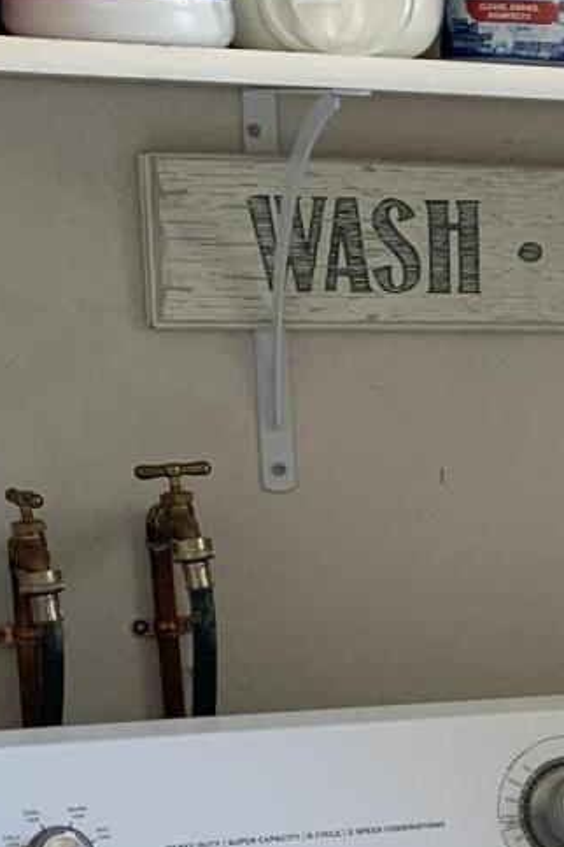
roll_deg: -2.2
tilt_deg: -18.1
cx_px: 1095
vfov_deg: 17.7
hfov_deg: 11.2
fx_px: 2632
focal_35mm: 112
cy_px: 915
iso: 80
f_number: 1.8
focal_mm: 4.25
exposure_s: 1/60
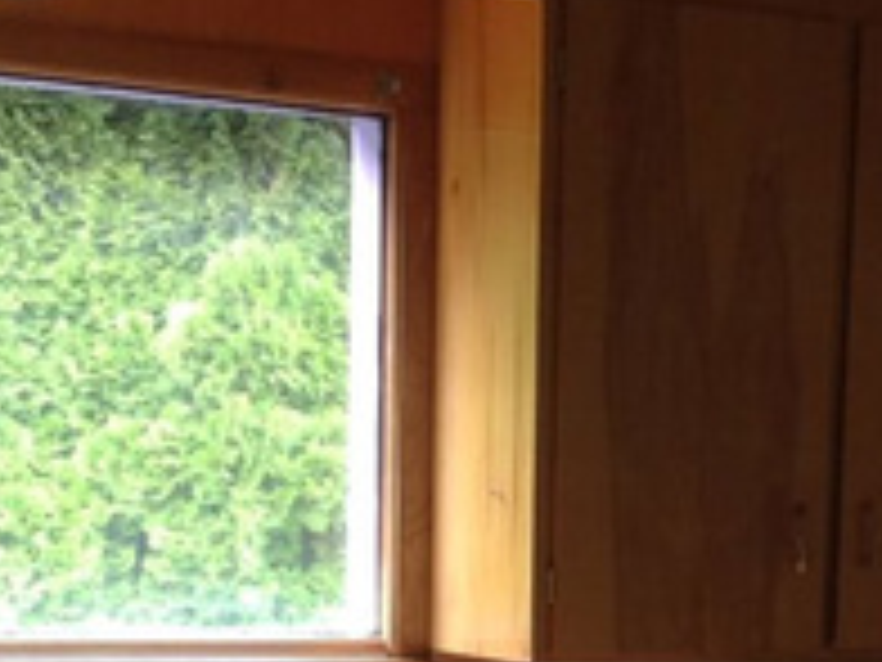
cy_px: 887
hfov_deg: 17.2
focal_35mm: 114
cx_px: 603
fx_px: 2905
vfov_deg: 12.5
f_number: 2.4
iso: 50
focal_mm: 4.28
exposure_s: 1/15
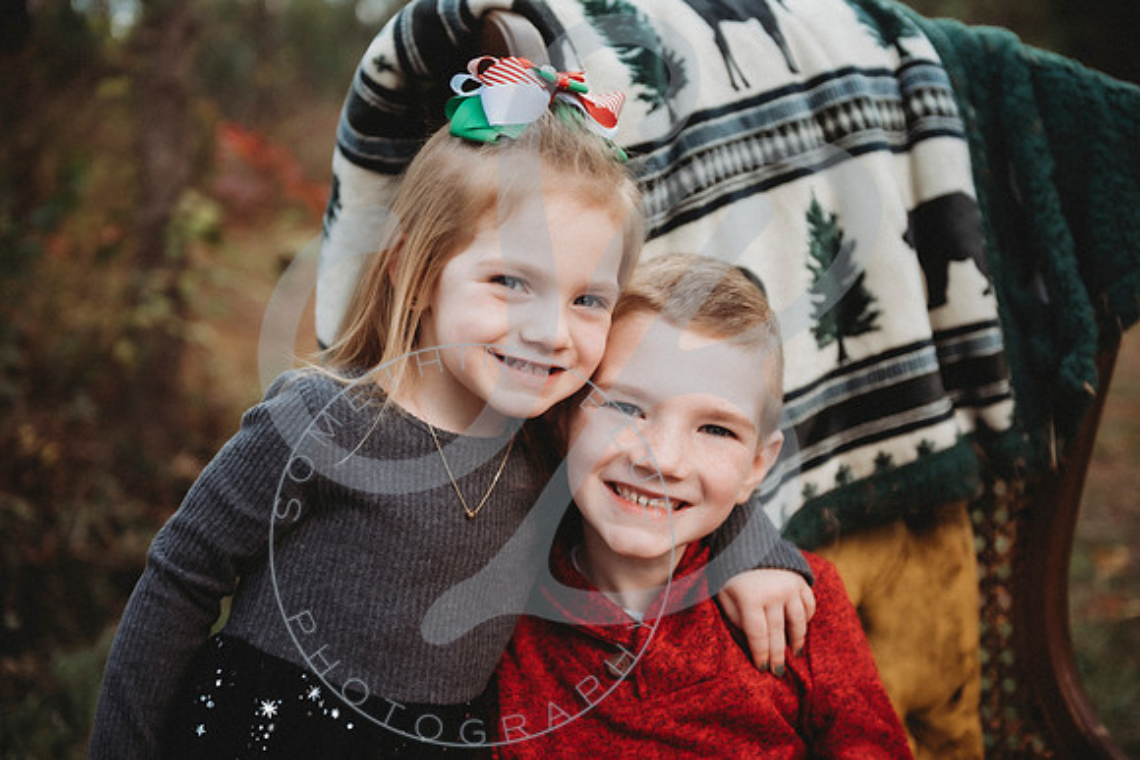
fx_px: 1900
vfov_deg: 22.6
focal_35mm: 60
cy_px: 380
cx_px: 570
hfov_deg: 33.4
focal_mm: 60
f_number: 2.8
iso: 100
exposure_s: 1/400
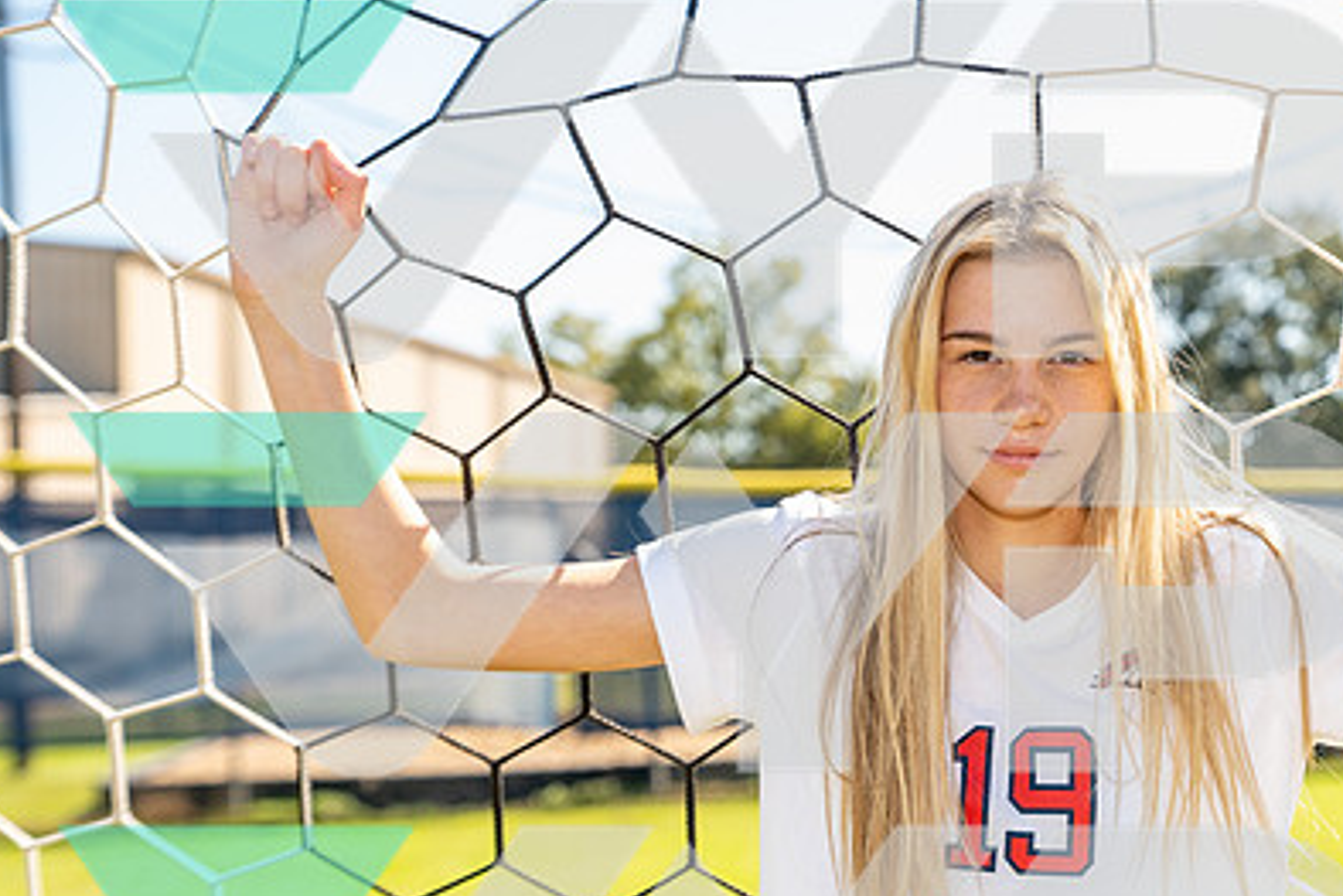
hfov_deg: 24.0
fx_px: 3135
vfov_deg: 16.2
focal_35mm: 84
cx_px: 937
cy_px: 594
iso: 100
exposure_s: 1/250
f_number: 3.5
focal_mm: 57
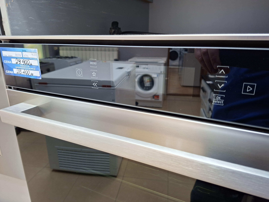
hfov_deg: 73.9
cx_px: 134
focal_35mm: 23
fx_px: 179
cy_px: 101
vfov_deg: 58.9
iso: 400
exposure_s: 1/33
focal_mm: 5.54
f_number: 1.8
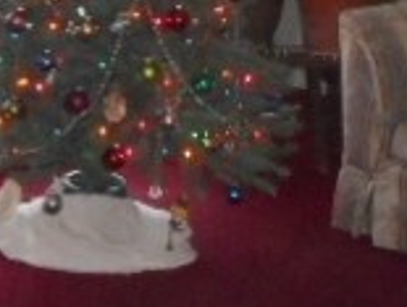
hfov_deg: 18.8
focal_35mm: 103
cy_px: -45
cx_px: 63
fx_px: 1214
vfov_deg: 14.1
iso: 640
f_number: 3.7
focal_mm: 4.5
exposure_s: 1/25
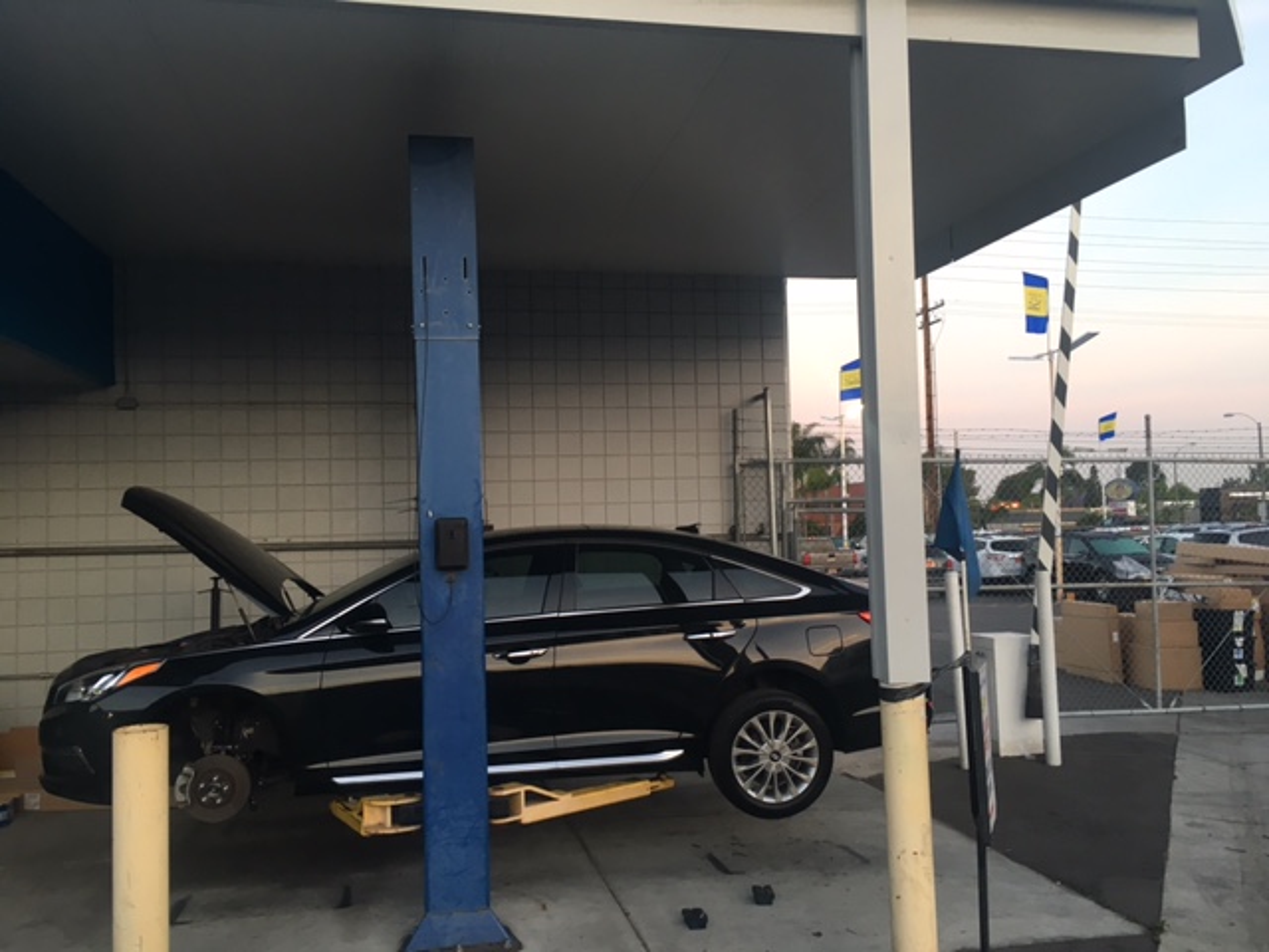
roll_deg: +0.9
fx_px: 1063
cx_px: 634
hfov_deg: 61.7
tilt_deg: +4.4
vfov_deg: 48.2
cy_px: 476
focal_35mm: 29
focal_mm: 4.15
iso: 50
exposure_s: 1/30
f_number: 2.2
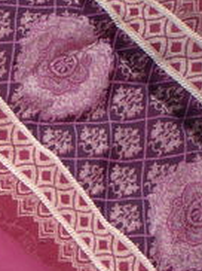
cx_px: -492
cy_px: 479
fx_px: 1287
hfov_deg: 7.4
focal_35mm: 165
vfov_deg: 11.2
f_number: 3.3
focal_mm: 5.2
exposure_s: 1/100
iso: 100
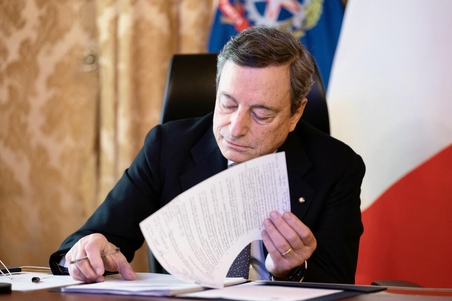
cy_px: 150
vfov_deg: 11.8
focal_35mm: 116
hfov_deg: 17.6
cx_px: 226
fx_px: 1456
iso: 3200
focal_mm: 116
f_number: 2.8
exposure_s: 1/160
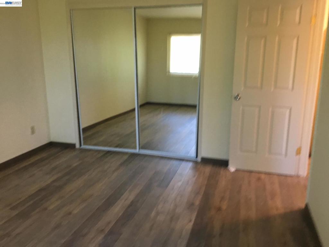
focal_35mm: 29
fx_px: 276
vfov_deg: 48.2
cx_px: 164
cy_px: 124
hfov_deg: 61.7
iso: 200
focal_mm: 4.15
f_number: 2.2
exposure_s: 1/24
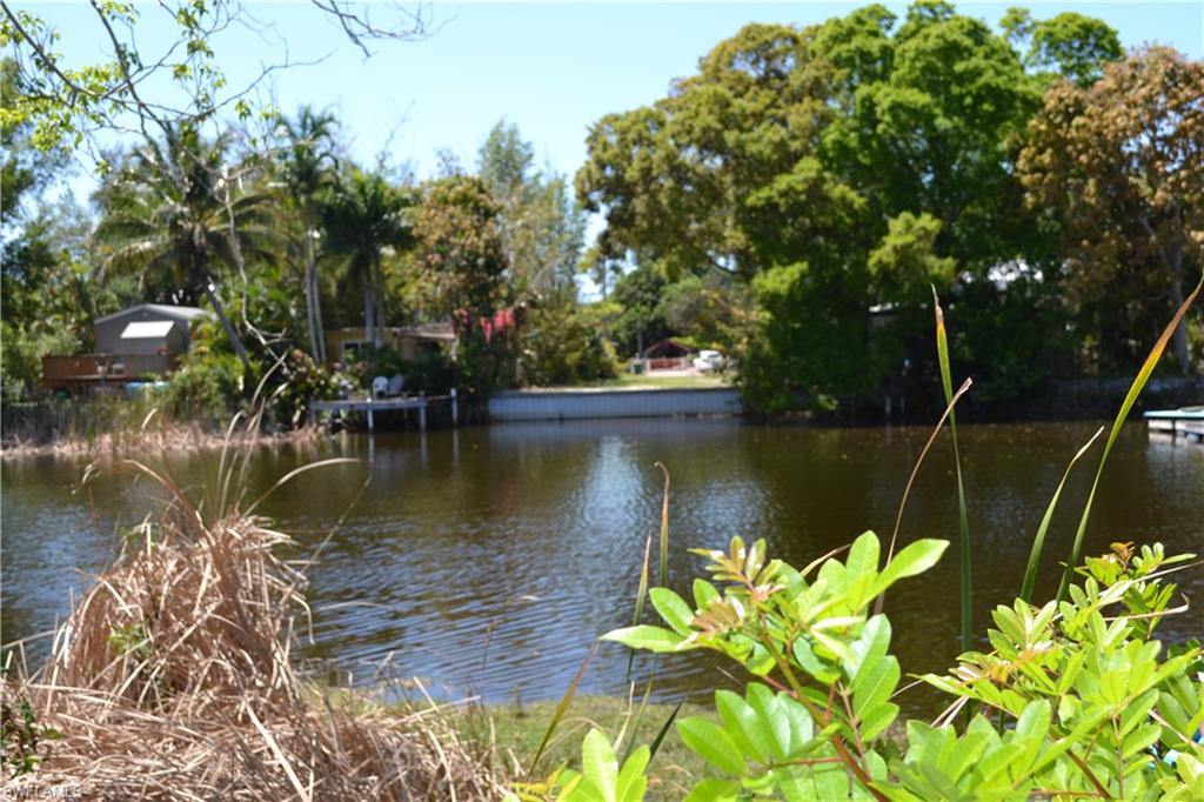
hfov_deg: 46.4
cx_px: 602
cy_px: 401
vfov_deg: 31.9
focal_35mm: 42
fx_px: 1404
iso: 100
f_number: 5.6
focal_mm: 28
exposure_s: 1/200
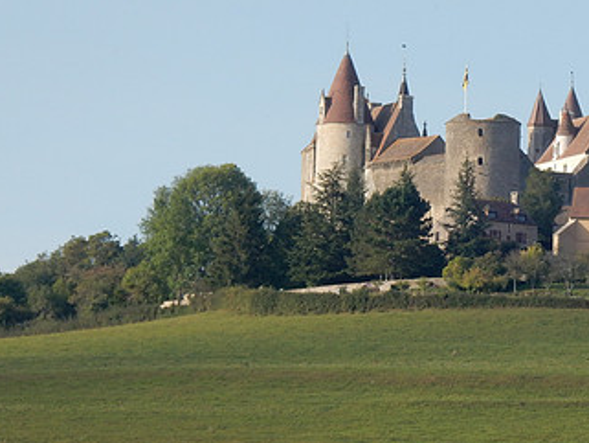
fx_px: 8324
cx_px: 523
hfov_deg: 4.0
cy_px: 179
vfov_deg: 3.0
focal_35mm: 489
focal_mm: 48.4
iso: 125
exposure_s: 1/320
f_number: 6.3
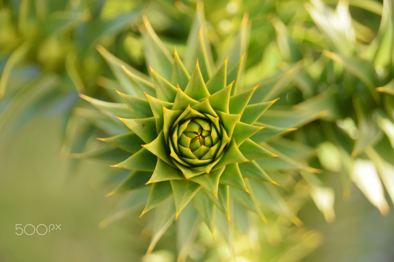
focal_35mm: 135
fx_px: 1477
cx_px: 197
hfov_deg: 15.2
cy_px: 131
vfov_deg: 10.2
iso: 500
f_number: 5.6
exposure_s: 1/200
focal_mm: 90
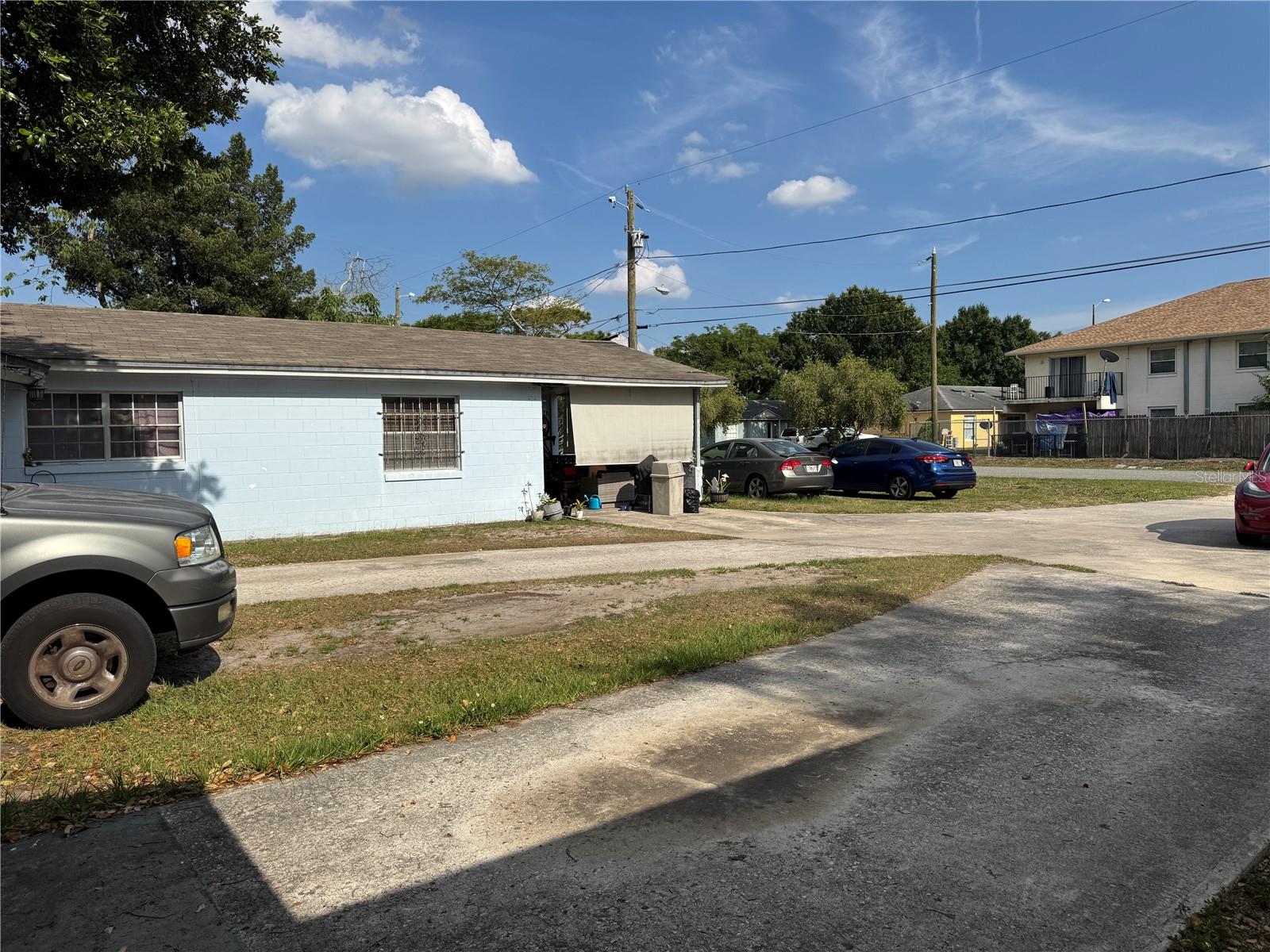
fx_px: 881
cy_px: 476
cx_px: 635
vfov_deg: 56.8
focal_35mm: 24
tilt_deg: -3.1
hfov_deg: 71.6
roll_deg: +0.6
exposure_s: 1/7092
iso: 80
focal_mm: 6.76
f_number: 1.78
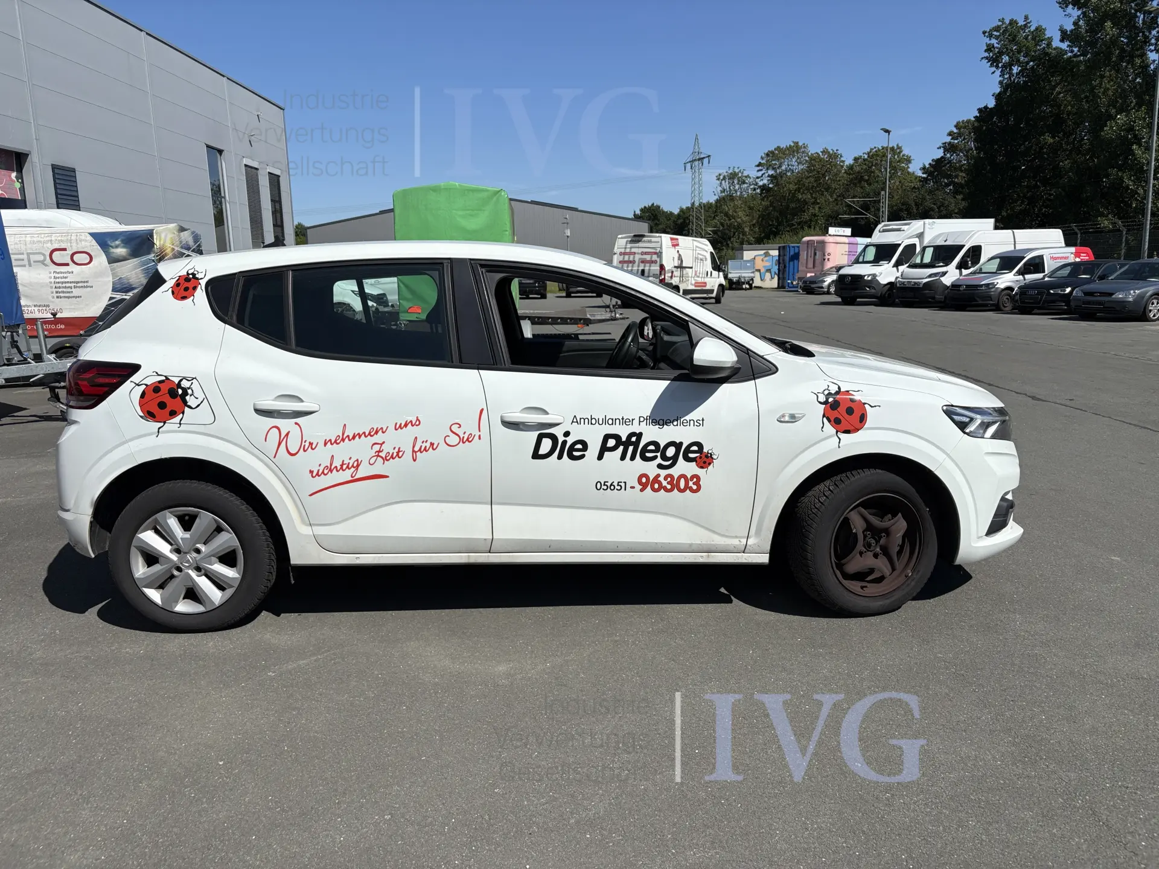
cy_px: 434
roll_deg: +3.4
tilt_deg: -6.2
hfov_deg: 67.3
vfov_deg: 53.1
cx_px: 580
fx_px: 871
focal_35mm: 26
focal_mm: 5.96
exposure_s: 1/7813
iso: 50
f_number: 1.6
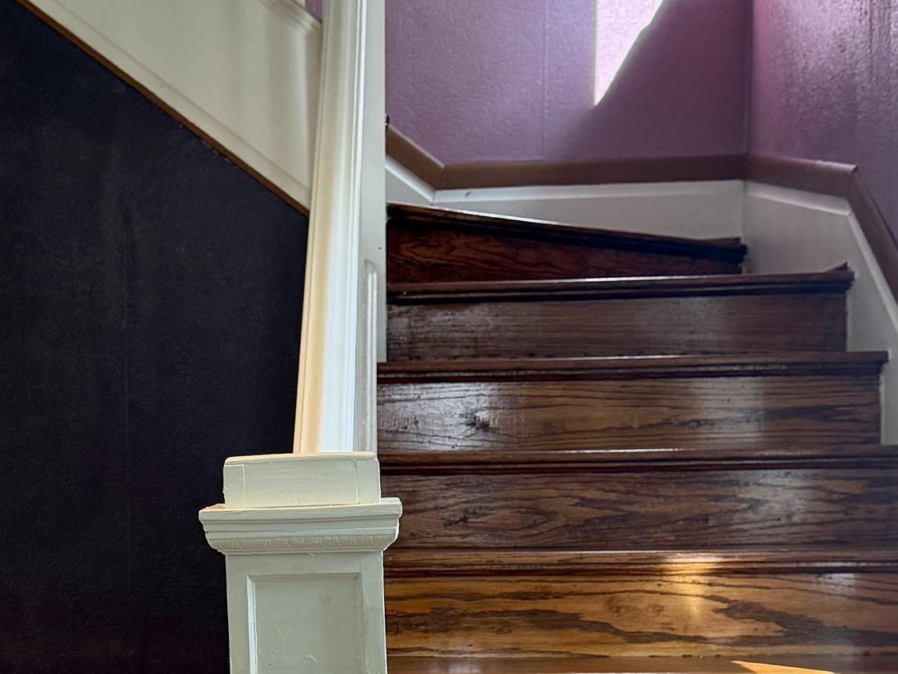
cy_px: 553
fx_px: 1687
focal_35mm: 65
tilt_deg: -3.0
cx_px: 322
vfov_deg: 22.3
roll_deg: -0.2
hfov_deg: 29.7
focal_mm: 6.76
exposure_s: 1/120
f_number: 1.78
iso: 320
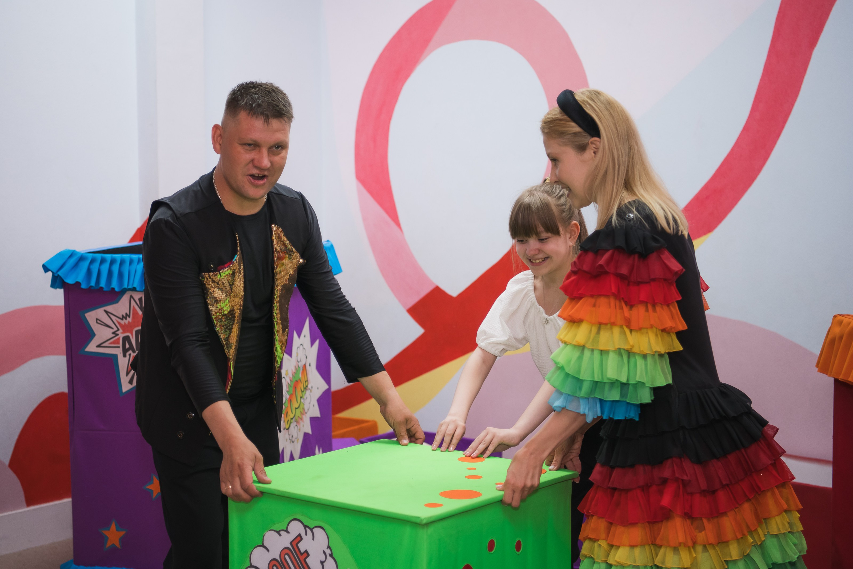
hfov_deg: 32.5
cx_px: 371
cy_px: 278
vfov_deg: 22.0
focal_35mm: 62
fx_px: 1459
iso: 400
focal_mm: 52
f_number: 2.8
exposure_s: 1/160
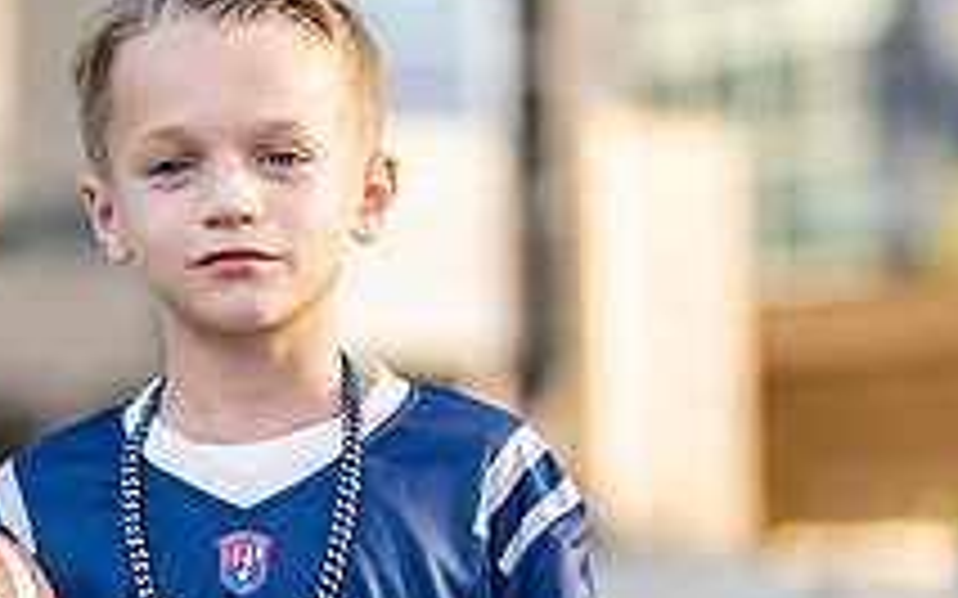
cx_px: 122
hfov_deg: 11.1
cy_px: 368
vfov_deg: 7.0
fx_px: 4907
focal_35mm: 188
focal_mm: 50
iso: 100
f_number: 1.2
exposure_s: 1/2000
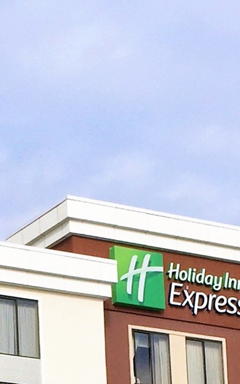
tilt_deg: +12.1
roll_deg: +0.7
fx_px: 1517
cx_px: -50
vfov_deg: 13.9
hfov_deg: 8.9
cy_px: 493
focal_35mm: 145
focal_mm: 4.15
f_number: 2.2
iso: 32
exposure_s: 1/3300
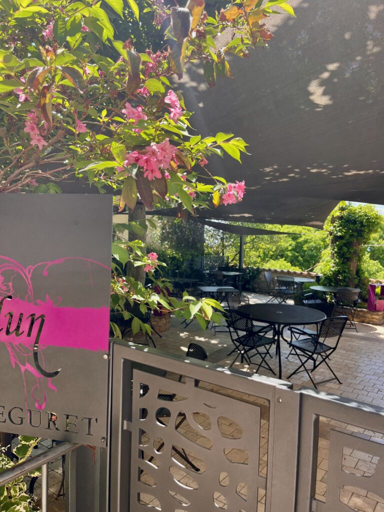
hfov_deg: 53.1
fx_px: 385
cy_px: 256
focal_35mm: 26
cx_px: 192
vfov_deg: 67.3
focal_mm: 5.1
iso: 50
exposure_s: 1/592
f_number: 1.6
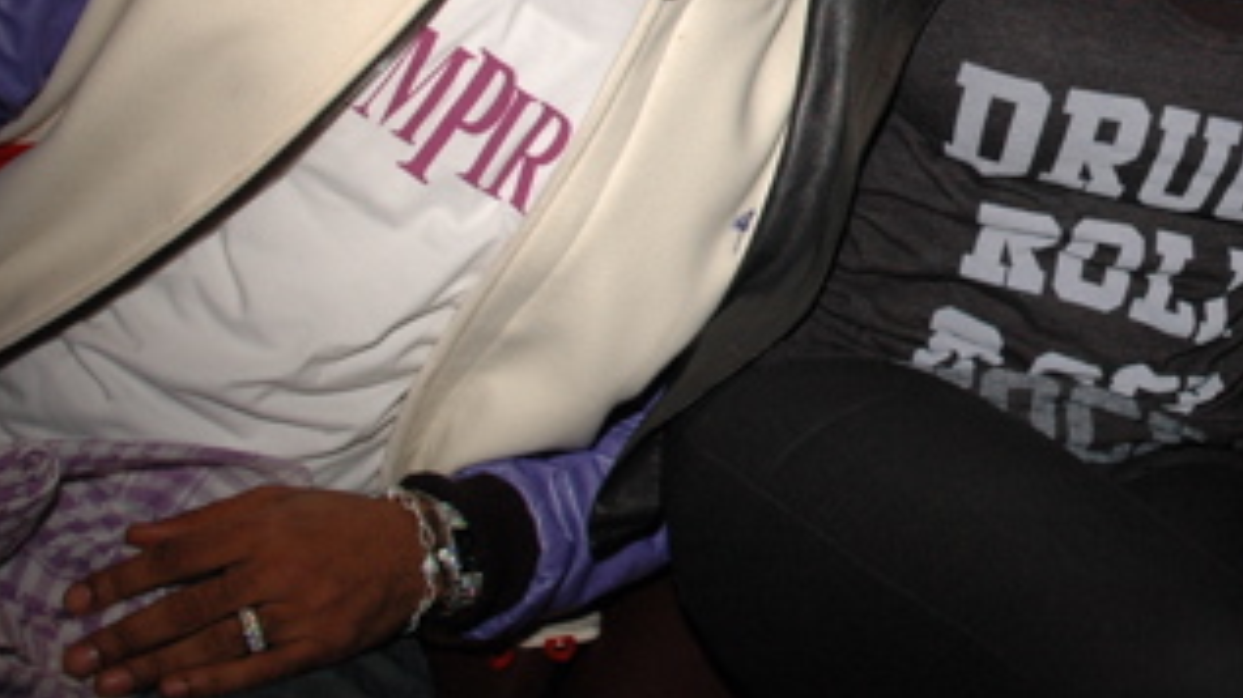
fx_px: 1878
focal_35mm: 57
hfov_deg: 33.5
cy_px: 37
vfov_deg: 20.5
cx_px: 1243
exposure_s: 1/60
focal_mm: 18
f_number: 5.6
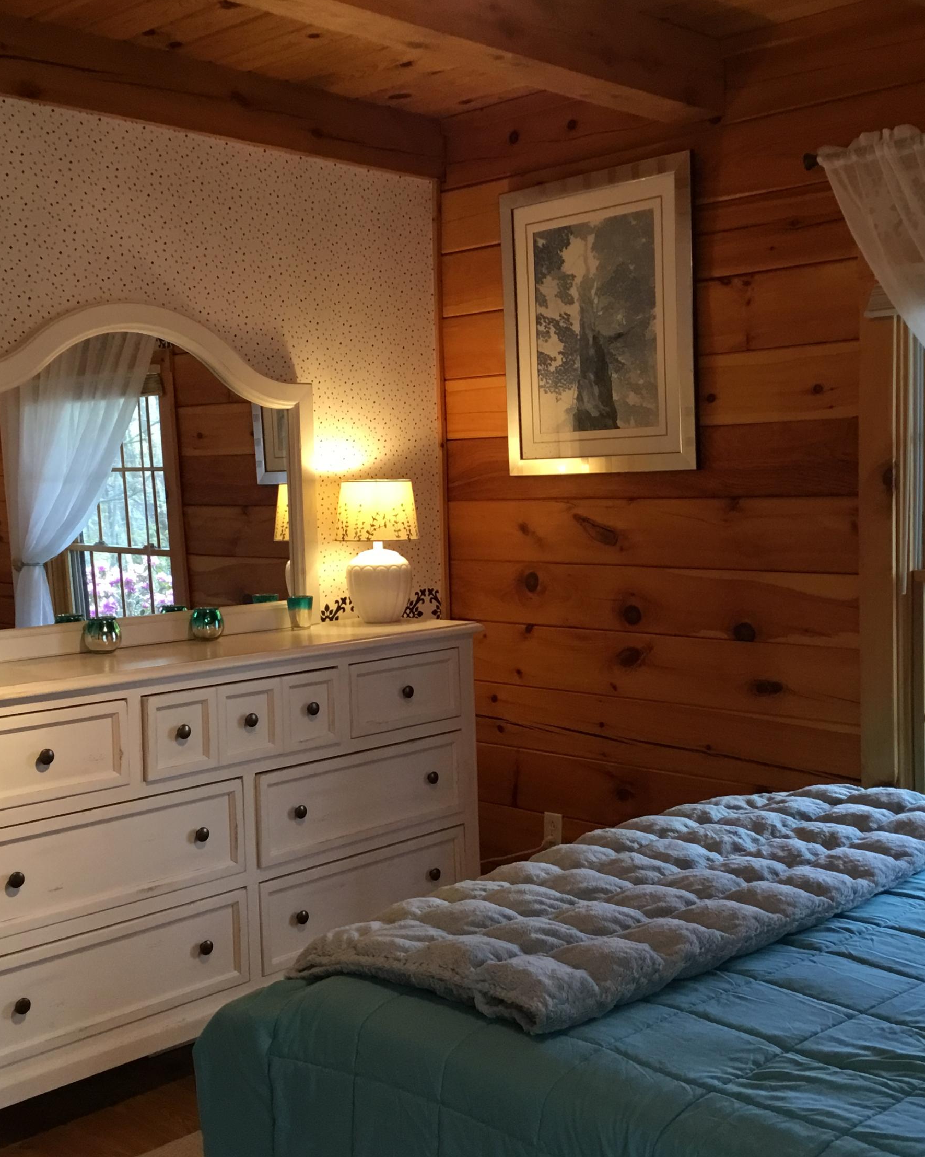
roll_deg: +0.9
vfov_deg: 44.8
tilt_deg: -4.3
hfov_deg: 36.5
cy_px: 583
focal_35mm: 41
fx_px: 1403
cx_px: 463
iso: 100
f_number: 2.4
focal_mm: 3.3
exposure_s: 1/30
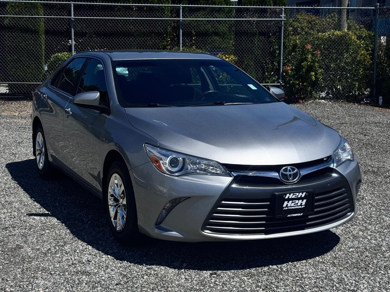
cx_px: 195
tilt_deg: -3.9
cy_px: 146
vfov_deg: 30.3
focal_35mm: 48
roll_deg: +0.2
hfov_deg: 39.7
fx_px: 541
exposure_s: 1/20000
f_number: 1.78
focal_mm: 6.76
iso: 50
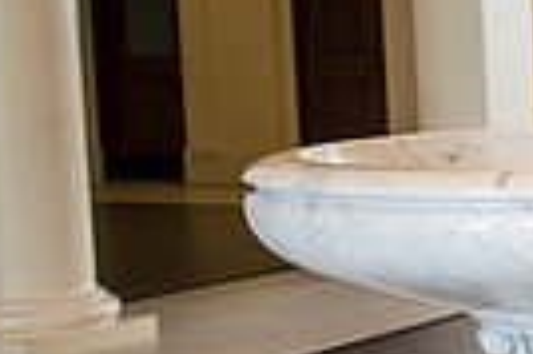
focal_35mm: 109
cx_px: 1062
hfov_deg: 15.2
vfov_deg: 12.5
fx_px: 1612
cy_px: 208
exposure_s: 1/160
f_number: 2.8
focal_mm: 24
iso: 640
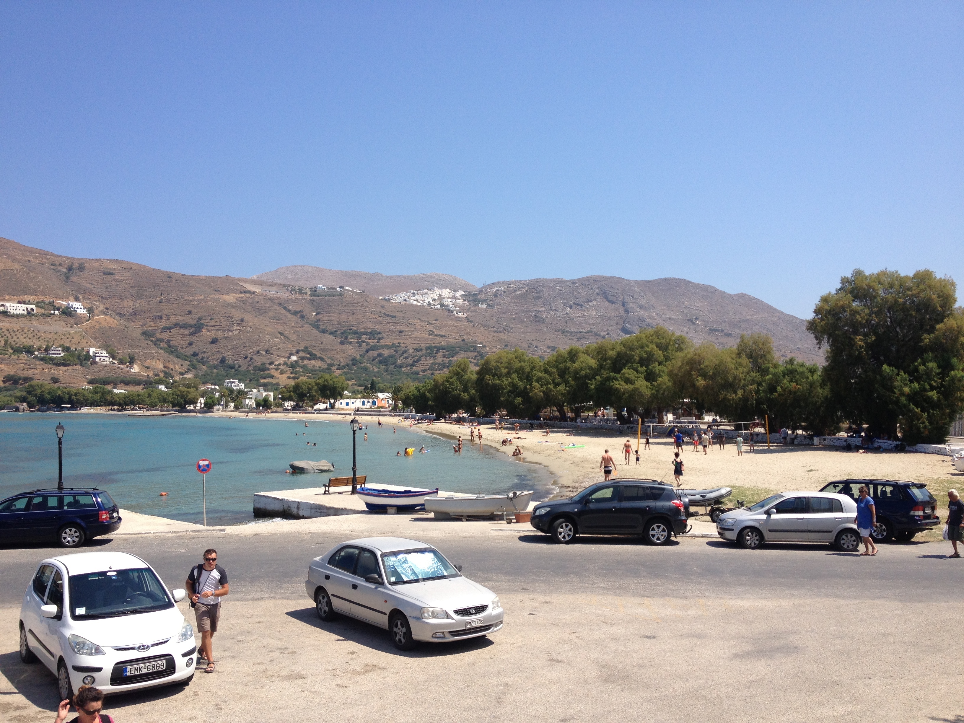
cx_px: 482
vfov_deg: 40.7
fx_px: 975
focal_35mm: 35
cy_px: 362
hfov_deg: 52.6
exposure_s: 1/1783
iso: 50
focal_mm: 4.28
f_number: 2.4
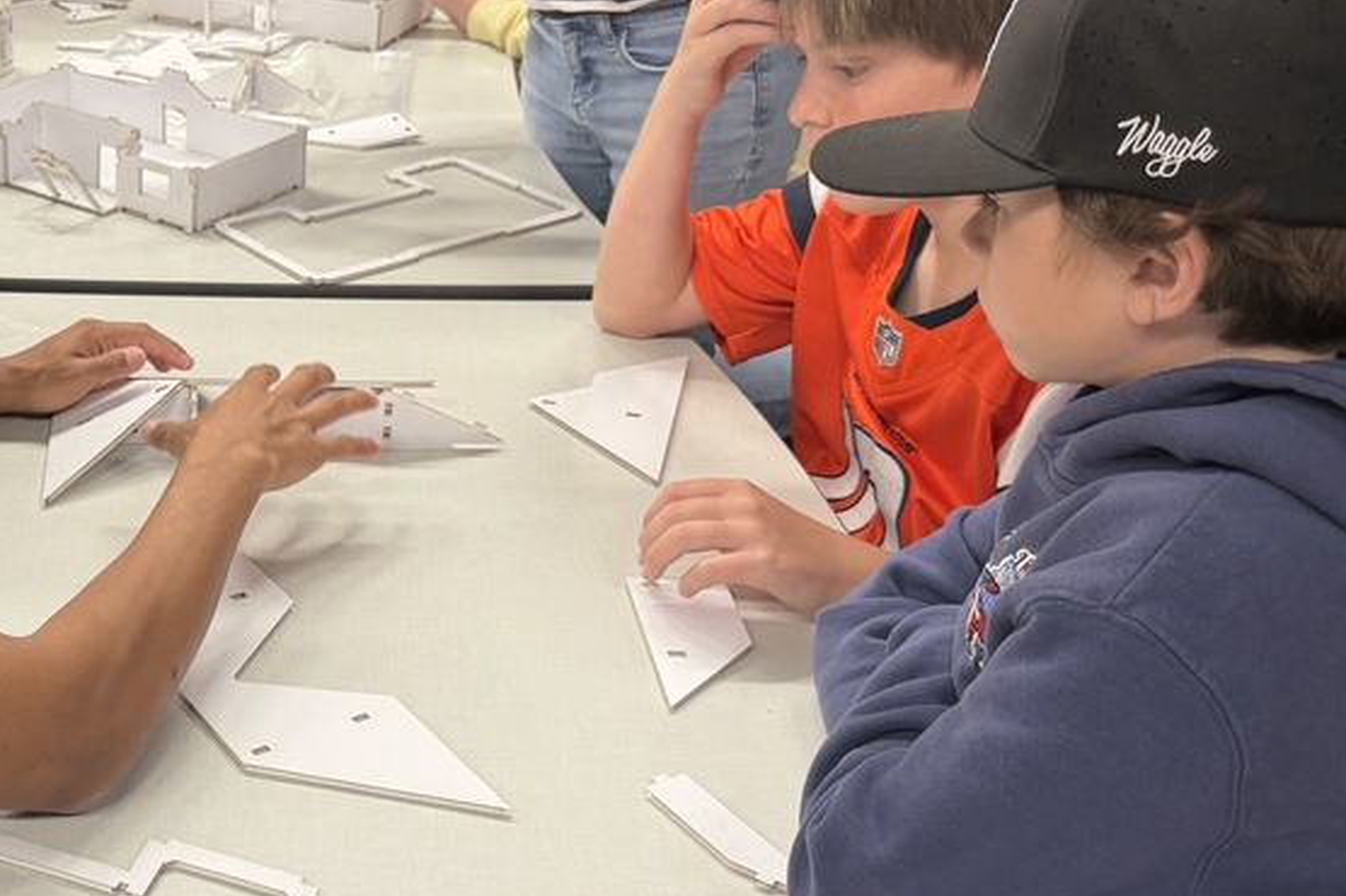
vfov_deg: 29.2
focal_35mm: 46
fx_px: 1719
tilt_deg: -29.5
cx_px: 186
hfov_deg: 40.2
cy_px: 460
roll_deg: -0.1
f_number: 1.78
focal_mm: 6.76
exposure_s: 1/60
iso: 160
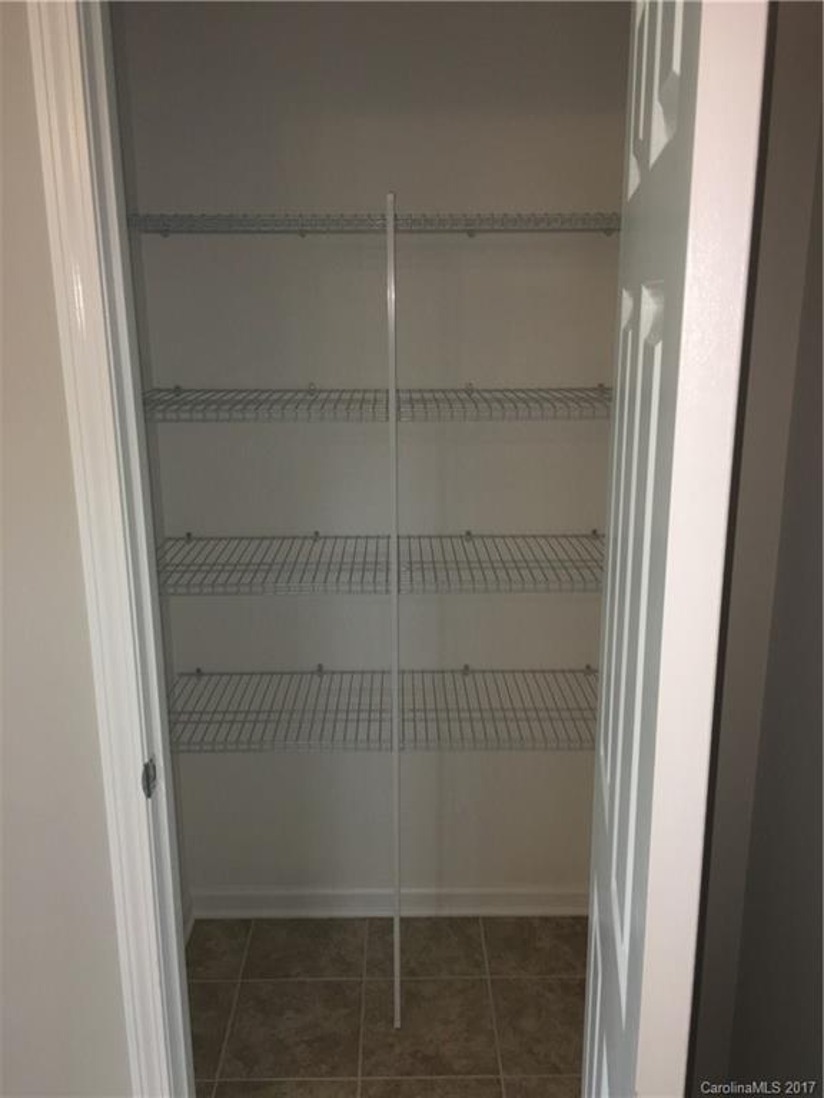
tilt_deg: -13.8
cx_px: 412
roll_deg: +0.7
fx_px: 920
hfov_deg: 48.2
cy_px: 549
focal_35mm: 29
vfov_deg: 61.7
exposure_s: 1/33
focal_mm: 4.15
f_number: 2.2
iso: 50
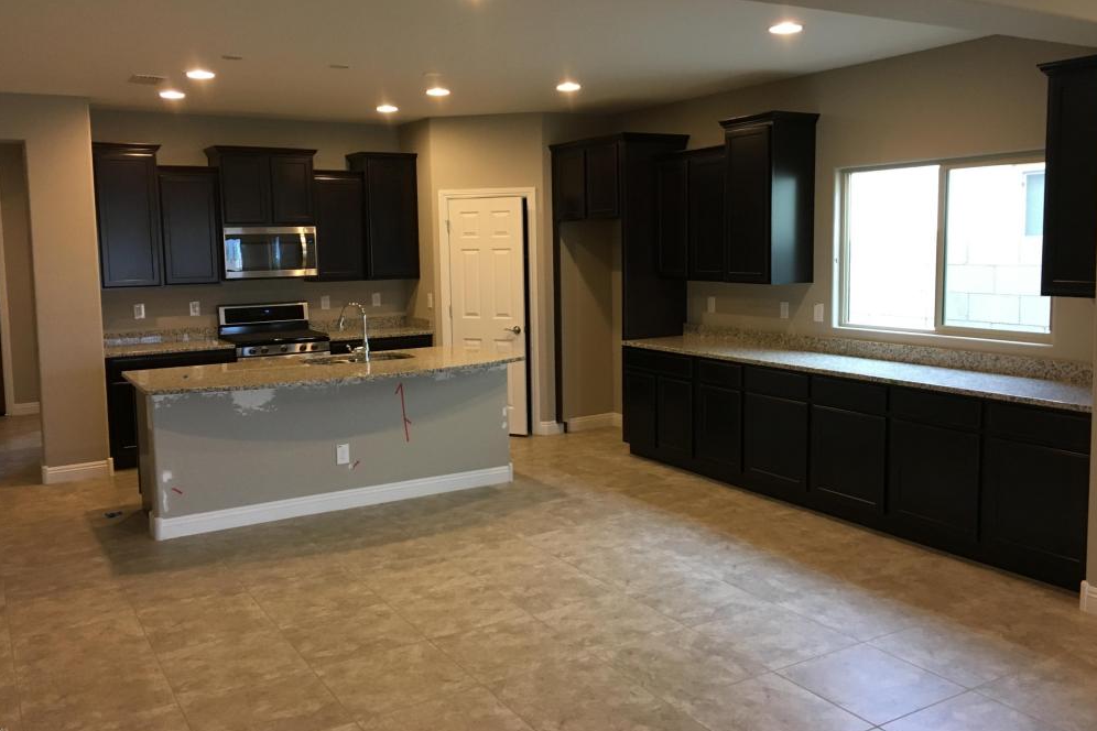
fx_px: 945
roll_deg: +0.5
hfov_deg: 60.3
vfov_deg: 42.3
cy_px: 334
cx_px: 542
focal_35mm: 31
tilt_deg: -6.2
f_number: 2.2
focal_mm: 4.15
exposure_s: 1/30
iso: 125
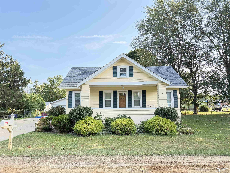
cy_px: 86
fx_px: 159
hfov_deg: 71.6
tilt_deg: +6.9
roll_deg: +0.7
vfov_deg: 56.8
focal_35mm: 24
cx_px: 115
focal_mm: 6.76
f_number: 1.78
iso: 100
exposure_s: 1/504
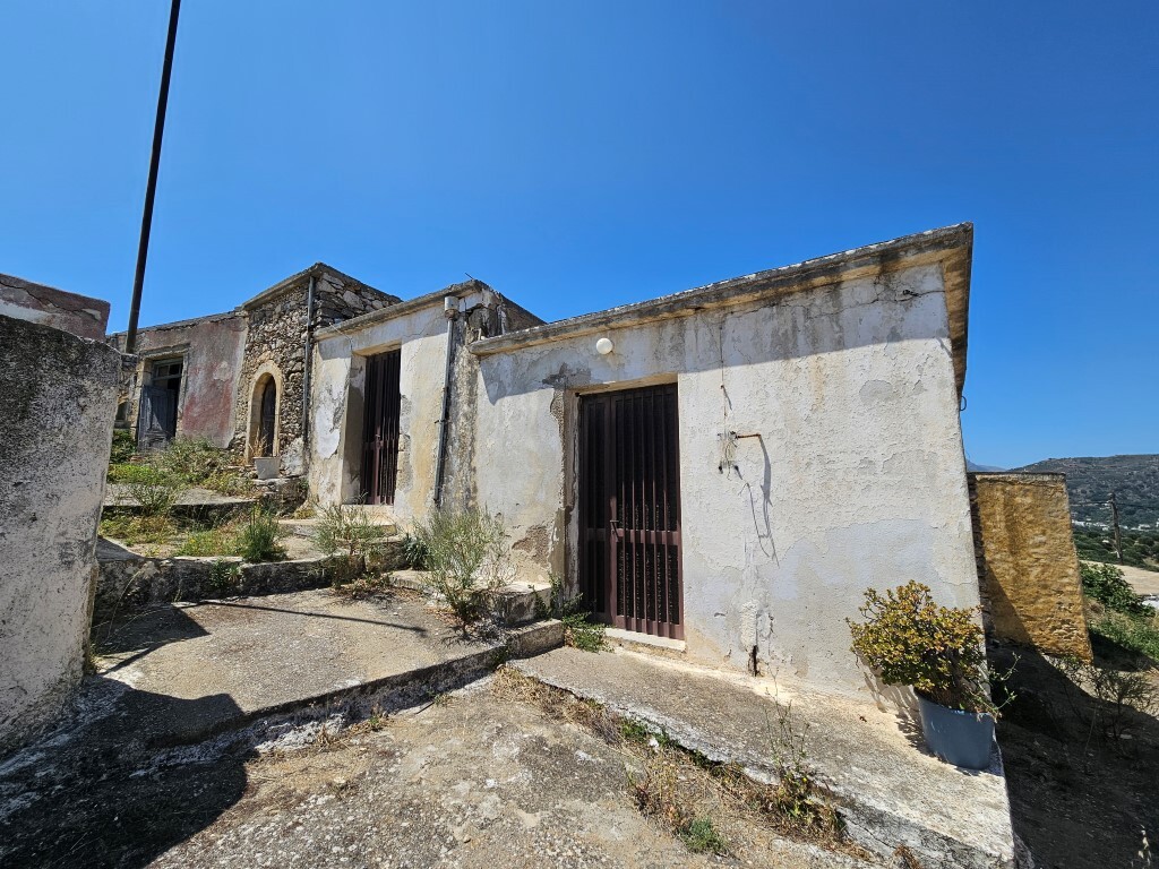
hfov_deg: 106.2
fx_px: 435
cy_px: 434
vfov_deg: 89.9
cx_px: 580
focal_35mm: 13
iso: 50
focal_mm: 2.2
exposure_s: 1/3255
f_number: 2.2
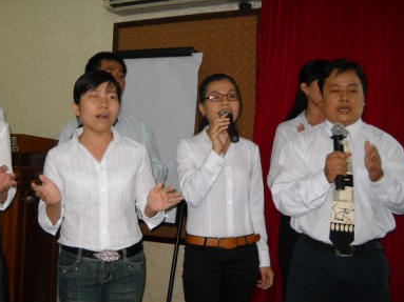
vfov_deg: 30.2
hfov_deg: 39.6
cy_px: 149
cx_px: 177
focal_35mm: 48
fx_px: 560
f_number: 3.1
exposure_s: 1/30
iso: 200
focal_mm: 6.72
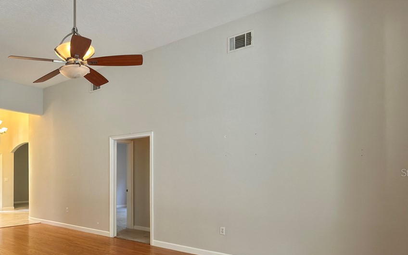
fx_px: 311
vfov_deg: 43.8
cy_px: 172
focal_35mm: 28
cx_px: 62
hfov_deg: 59.2
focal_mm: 2.22
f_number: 2.2
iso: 80
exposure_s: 1/30
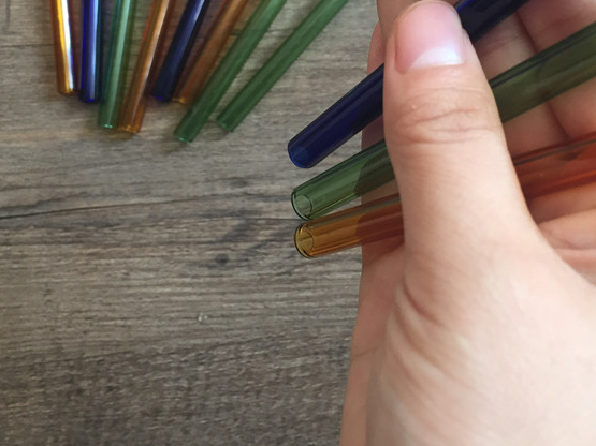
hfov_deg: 40.3
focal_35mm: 47
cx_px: 344
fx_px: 809
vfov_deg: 30.3
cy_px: 101
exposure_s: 1/33
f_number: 2.2
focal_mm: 4.15
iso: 40
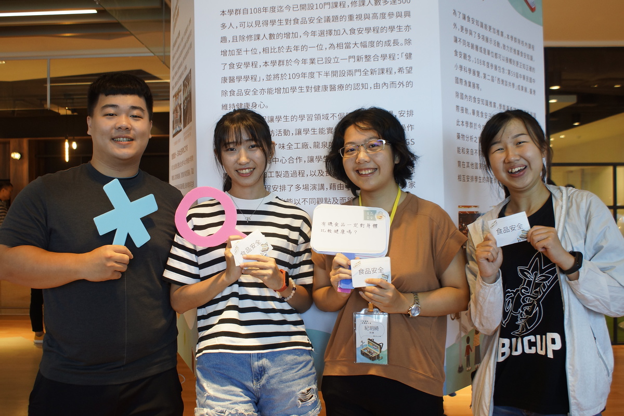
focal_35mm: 33
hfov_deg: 57.2
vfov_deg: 40.0
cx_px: 312
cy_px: 208
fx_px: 572
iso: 400
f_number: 4
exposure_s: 1/60
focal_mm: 22
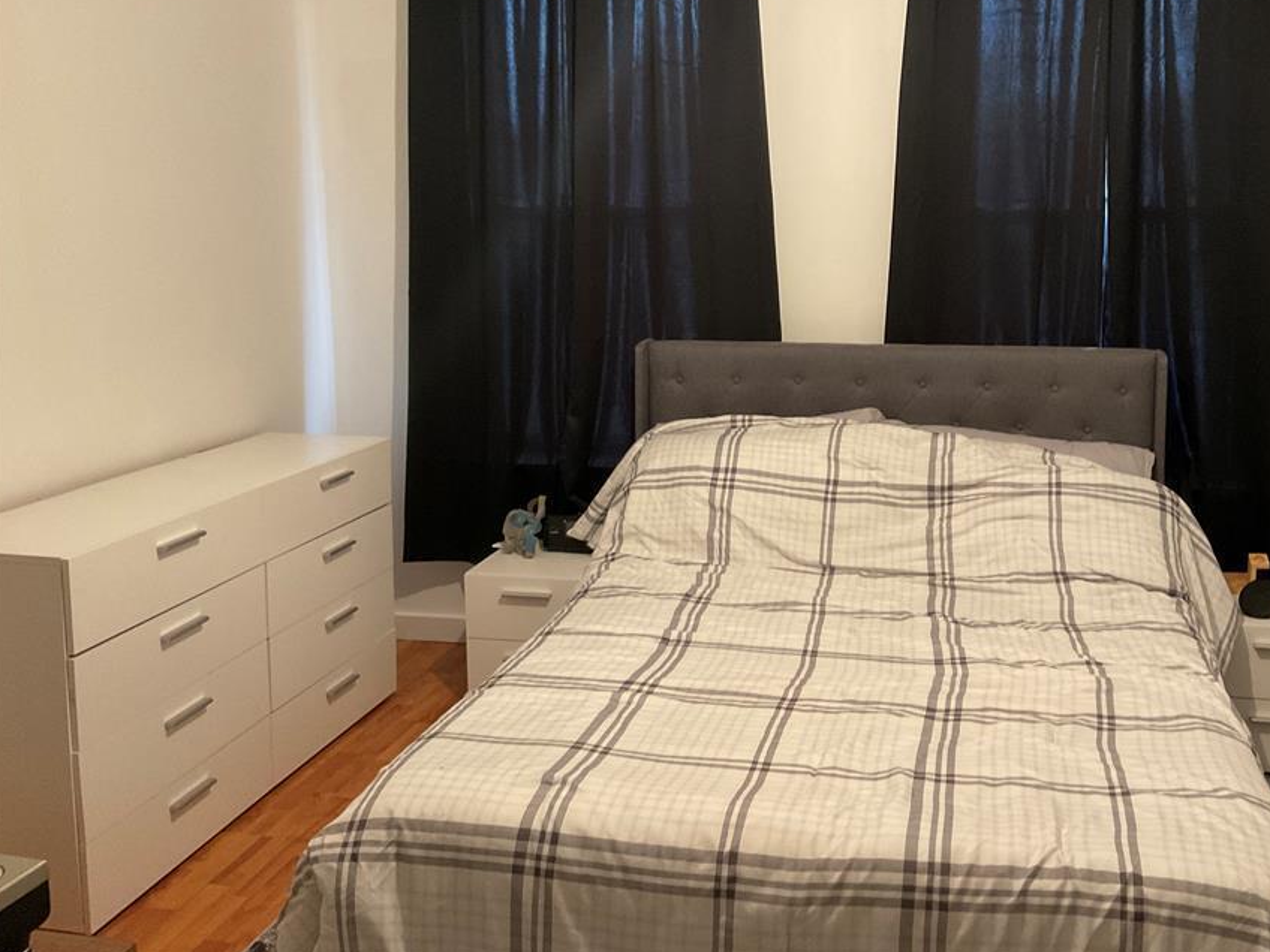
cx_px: 758
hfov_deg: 52.3
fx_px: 1284
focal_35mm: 35
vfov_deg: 40.5
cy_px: 385
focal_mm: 3
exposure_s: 1/30
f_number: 1.8
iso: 250
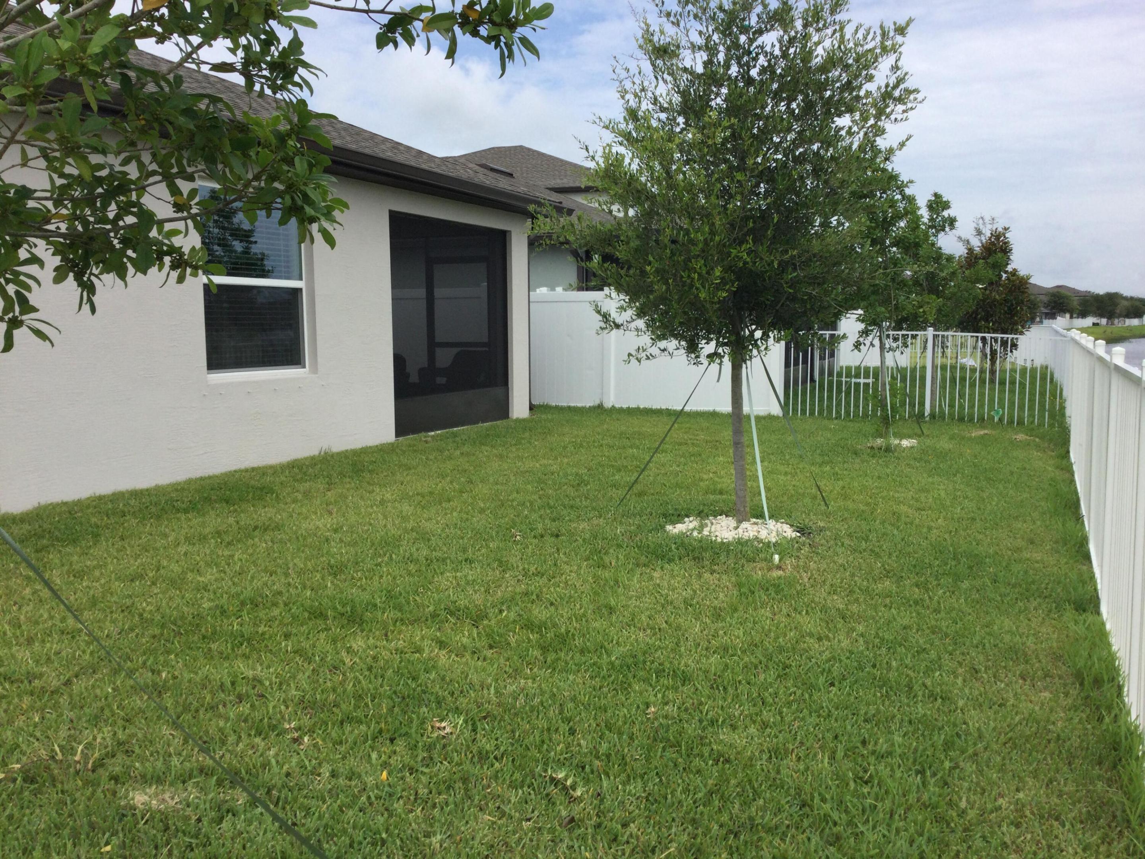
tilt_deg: -5.9
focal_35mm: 31
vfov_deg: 45.4
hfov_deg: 58.4
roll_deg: -0.5
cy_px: 430
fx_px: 1025
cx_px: 572
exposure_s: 1/1294
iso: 25
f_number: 2.4
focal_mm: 3.3
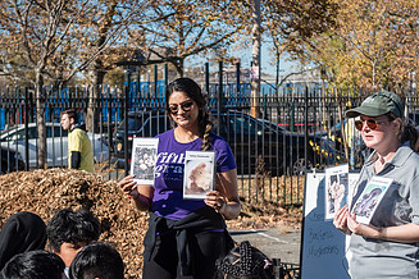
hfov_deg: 19.8
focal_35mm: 103
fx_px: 1199
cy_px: 167
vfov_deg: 13.3
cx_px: 217
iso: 100
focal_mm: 58
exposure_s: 1/500
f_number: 5
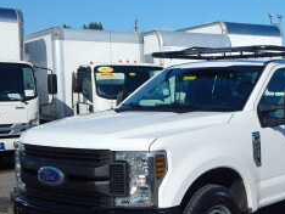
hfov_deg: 30.2
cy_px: 160
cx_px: 214
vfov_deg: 23.1
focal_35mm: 63
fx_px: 519
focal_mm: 6.8
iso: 125
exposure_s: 1/800
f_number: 6.9
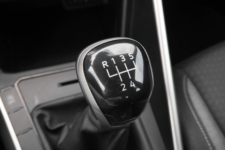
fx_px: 269
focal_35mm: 43
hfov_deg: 45.4
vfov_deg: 31.2
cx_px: 112
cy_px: 75
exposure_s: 1/160
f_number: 9
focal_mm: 28.8
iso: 2000
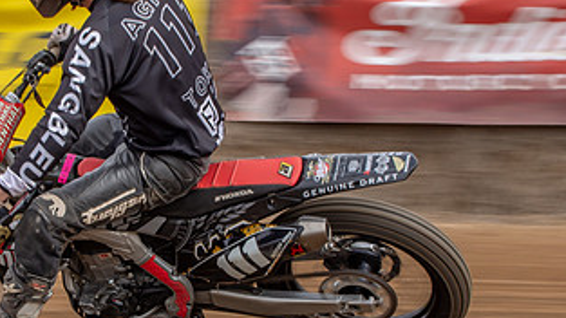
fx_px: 3226
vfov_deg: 5.6
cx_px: 142
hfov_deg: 10.0
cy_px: 147
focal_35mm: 215
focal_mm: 62
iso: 125
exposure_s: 1/125
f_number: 13
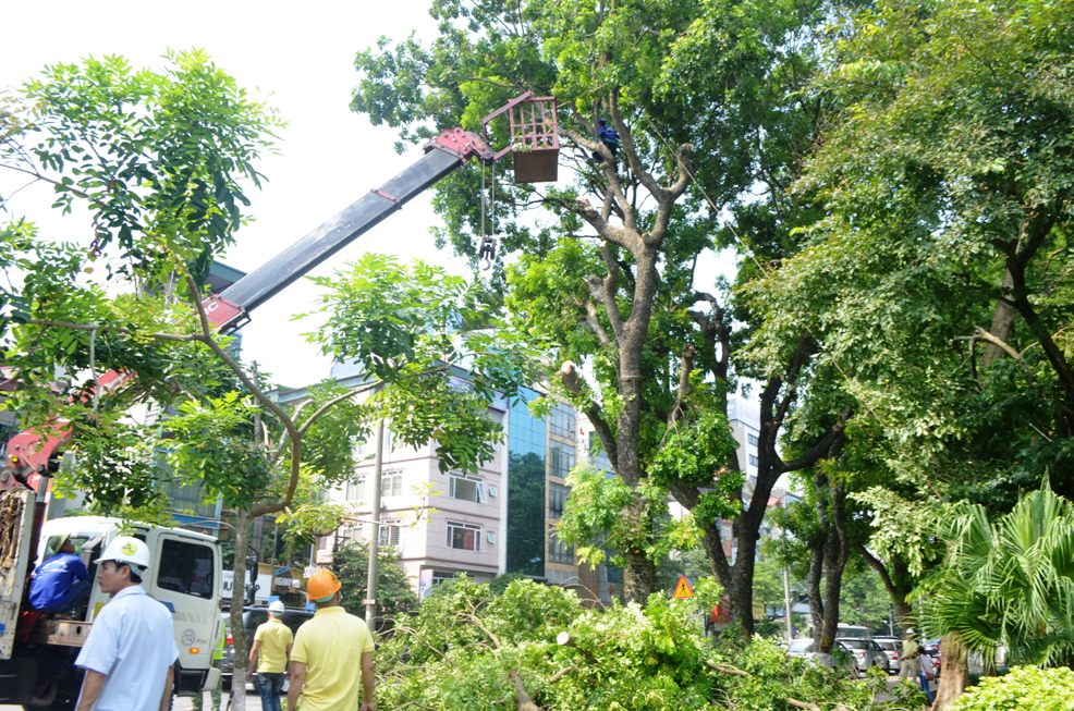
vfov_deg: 47.7
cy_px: 356
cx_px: 537
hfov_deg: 67.5
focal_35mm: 27
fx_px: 804
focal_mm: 18
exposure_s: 1/125
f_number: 9
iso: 320
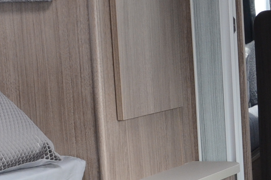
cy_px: 120
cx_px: 339
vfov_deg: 10.7
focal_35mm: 128
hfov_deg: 15.4
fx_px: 962
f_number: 8
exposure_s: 1/30
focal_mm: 24
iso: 1250
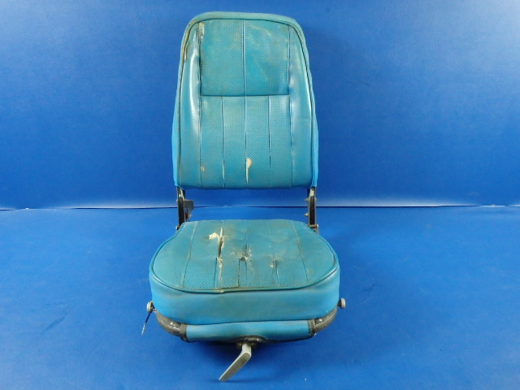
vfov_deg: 49.7
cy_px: 195
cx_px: 260
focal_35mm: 28
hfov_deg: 63.4
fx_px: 421
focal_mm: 5
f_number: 3.9
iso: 800
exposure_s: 1/30
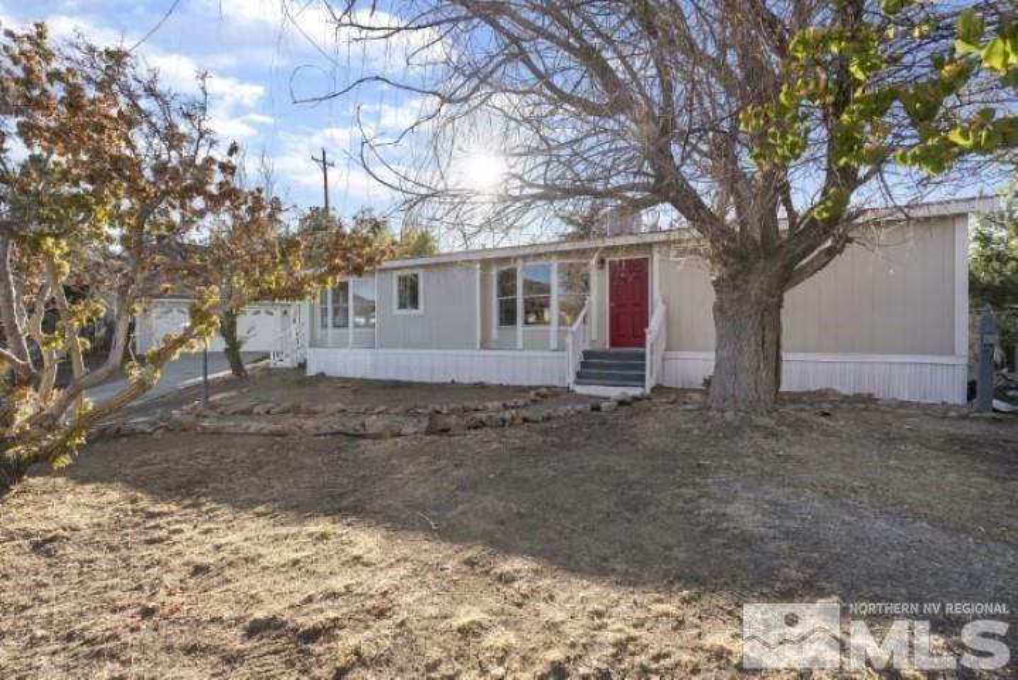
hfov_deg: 96.7
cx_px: 509
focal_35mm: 16
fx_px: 453
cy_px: 340
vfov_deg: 73.8
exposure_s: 1/500
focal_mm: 16
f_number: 10
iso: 400
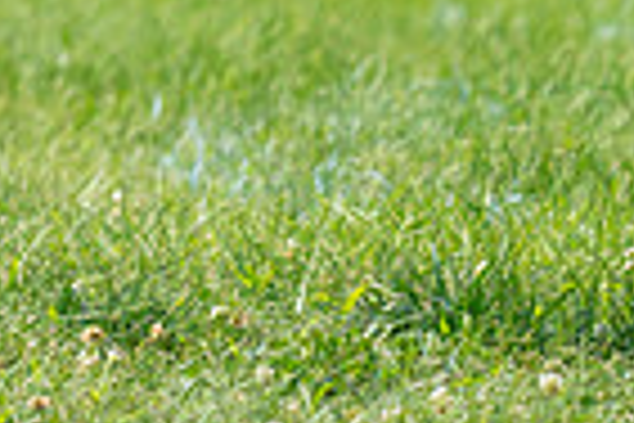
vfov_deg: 1.5
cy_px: -299
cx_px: -396
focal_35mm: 926
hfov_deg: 2.2
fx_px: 16307
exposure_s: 1/4000
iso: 1250
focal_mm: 225
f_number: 5.6
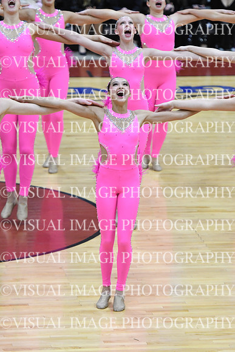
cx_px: 118
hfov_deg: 6.1
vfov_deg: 9.1
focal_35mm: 225
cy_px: 176
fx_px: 2202
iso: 3200
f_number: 2.8
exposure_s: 1/400
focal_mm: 150
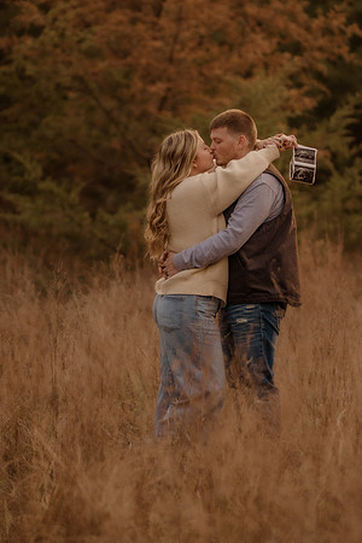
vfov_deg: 16.1
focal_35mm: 127
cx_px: 181
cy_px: 272
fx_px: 1915
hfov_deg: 10.8
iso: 320
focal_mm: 85
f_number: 1.4
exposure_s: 1/1000
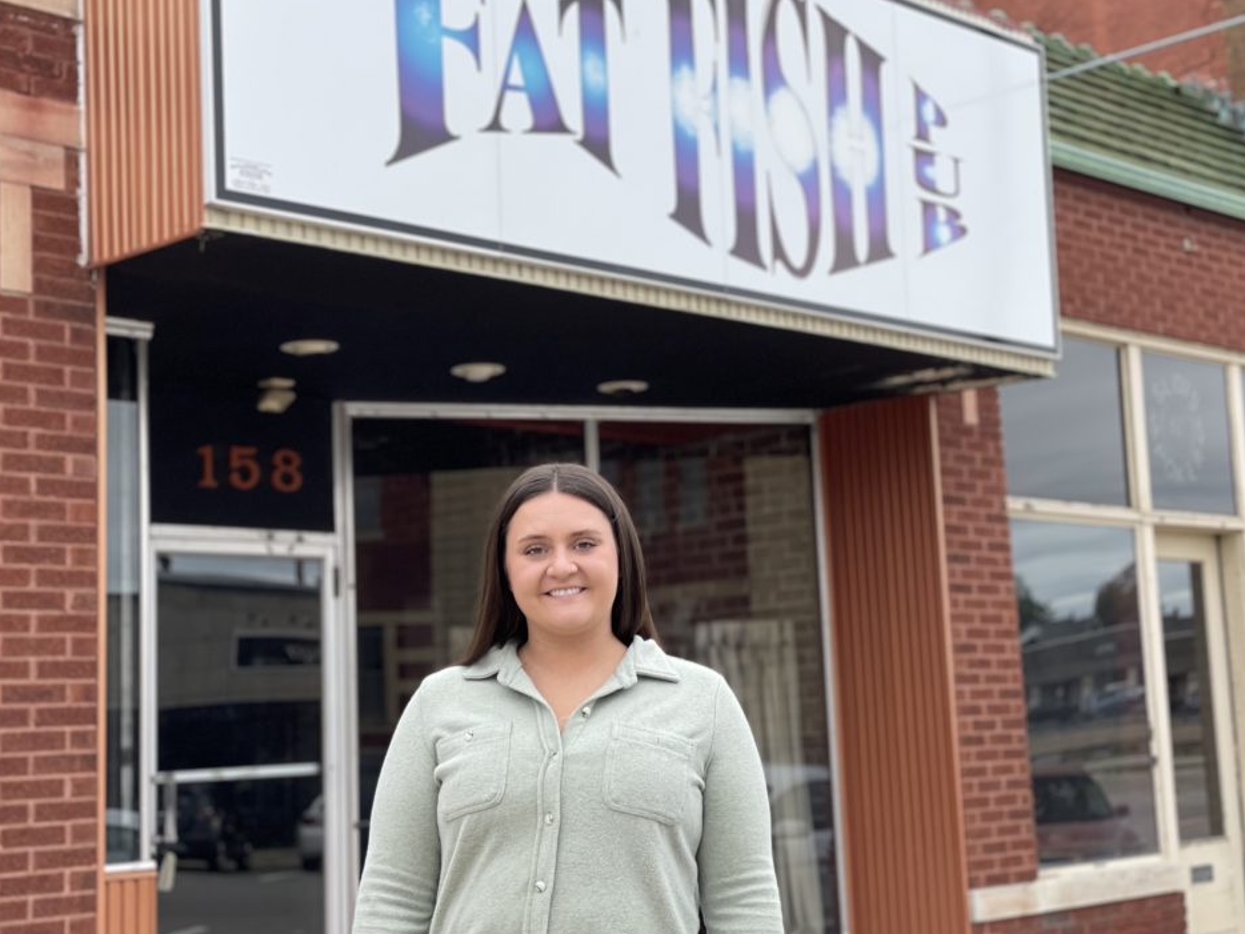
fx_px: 2051
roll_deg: +2.8
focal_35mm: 57
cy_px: 472
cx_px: 622
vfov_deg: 25.7
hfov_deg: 33.8
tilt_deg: +7.8
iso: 32
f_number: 2
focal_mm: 6
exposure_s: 1/558
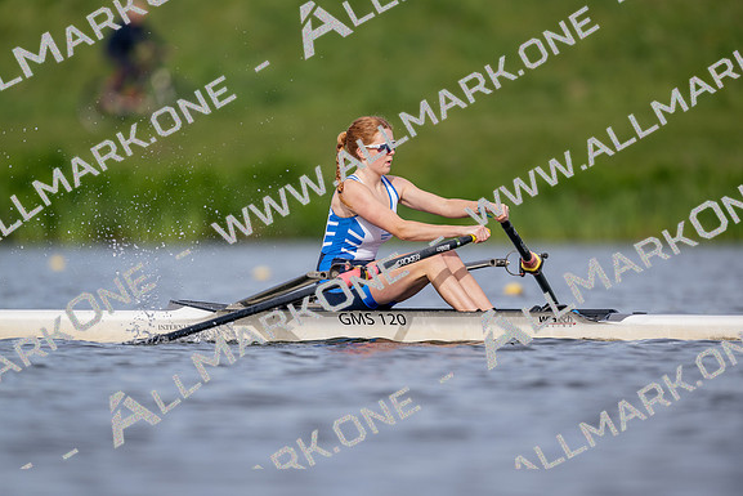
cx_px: 371
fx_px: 12448
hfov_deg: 3.4
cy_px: 248
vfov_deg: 2.3
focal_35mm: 603
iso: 280
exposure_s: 1/2500
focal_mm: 600
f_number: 4
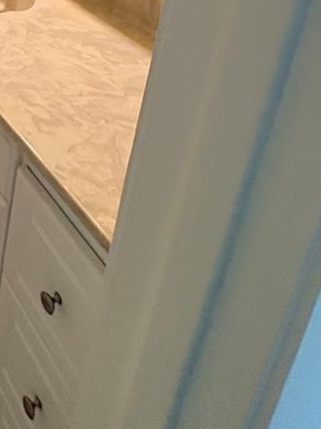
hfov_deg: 28.9
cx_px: -111
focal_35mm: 39
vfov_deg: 36.3
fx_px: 482
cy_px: -93
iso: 200
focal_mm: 2.22
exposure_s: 1/120
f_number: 2.2
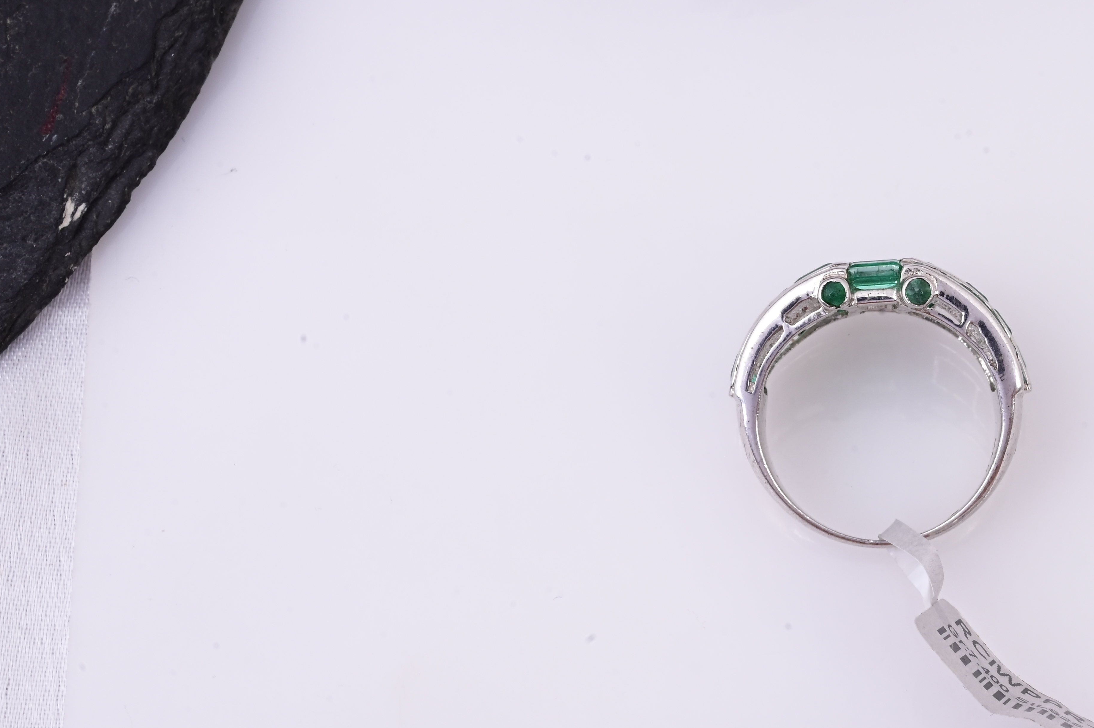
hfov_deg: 17.6
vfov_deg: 11.9
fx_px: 3492
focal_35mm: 115
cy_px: 388
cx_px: 890
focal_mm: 70
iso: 640
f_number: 20
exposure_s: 1/80
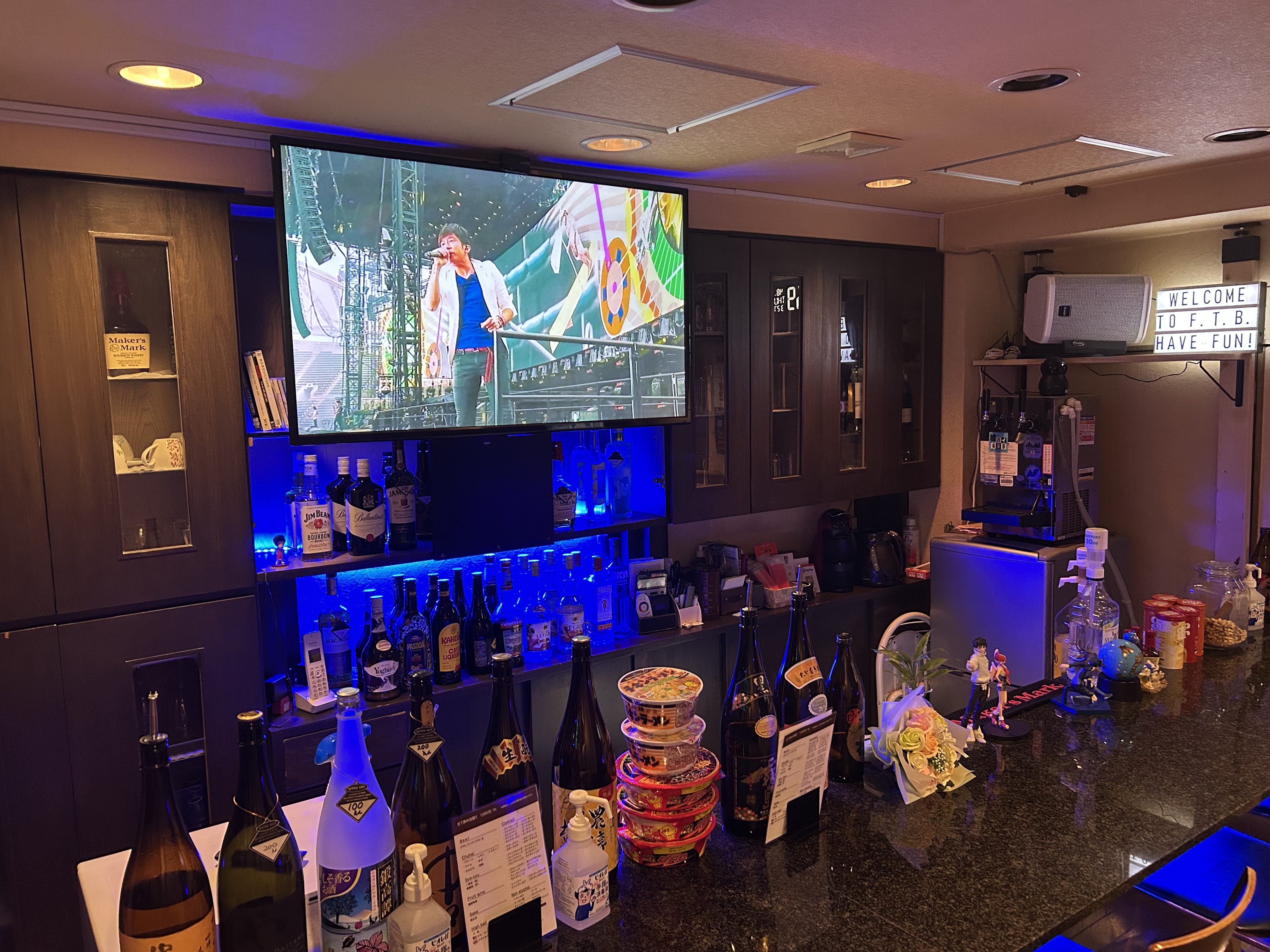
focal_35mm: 26
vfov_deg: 53.1
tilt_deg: -7.5
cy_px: 476
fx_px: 954
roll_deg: +1.4
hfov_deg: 67.3
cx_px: 635
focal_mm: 5.7
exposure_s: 1/60
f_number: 1.5
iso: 400
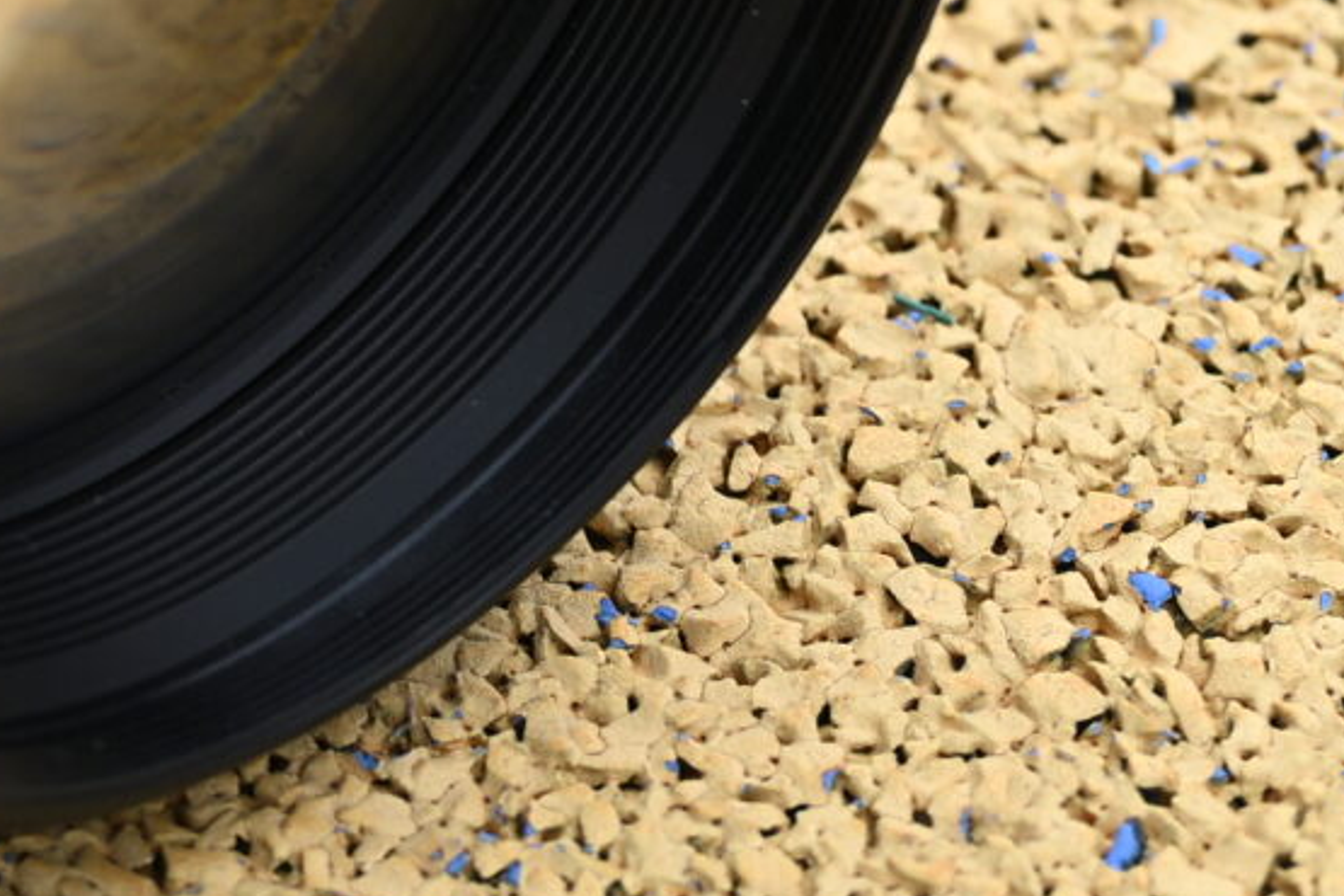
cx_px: -1313
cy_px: -858
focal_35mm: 392
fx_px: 14634
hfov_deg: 5.2
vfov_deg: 3.5
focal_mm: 85
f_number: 4.5
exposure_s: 1/250
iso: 100
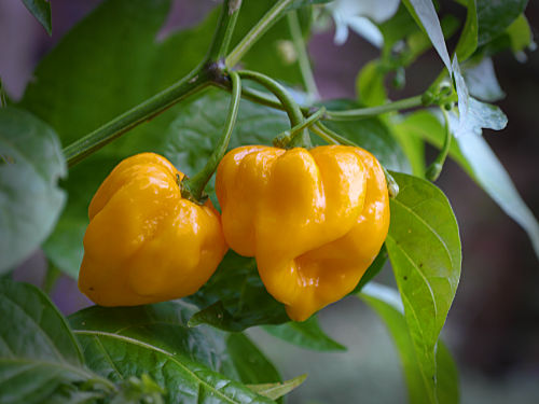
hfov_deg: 19.6
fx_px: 1557
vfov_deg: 14.8
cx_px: 270
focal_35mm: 100
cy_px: 202
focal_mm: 50
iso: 125
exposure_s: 1/25
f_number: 3.5
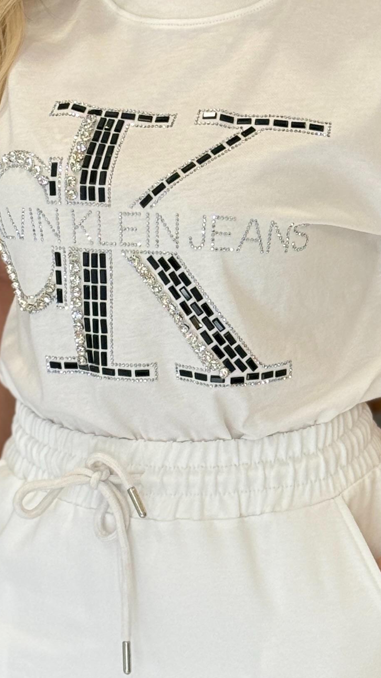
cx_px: 204
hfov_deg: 9.4
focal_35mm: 129
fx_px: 2318
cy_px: 265
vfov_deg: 16.6
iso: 100
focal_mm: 6.76
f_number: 1.78
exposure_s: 1/144
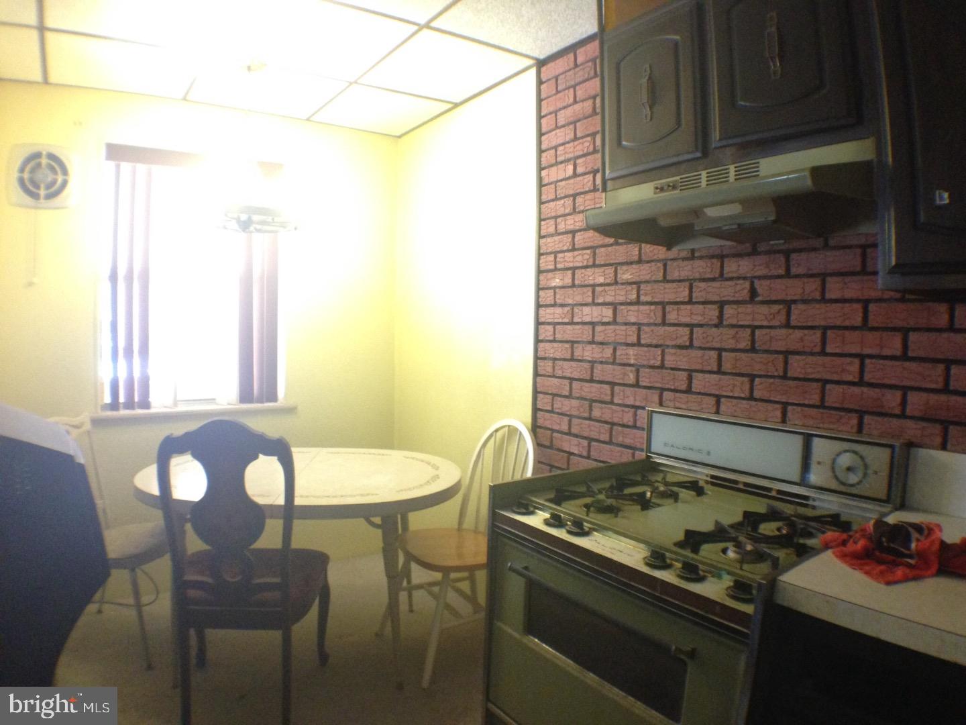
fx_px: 921
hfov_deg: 55.4
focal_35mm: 33
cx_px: 483
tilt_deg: -3.3
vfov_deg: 42.9
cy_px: 362
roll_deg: -2.0
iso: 320
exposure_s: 1/20
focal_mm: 4.12
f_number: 2.4
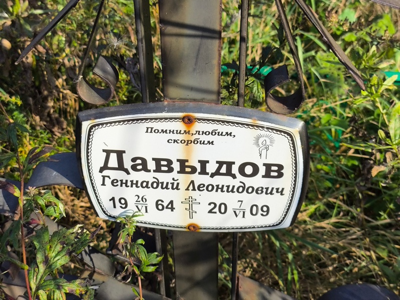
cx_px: 200
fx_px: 578
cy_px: 150
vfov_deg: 29.1
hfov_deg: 38.2
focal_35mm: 50
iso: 50
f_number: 1.7
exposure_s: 1/983
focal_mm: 4.71
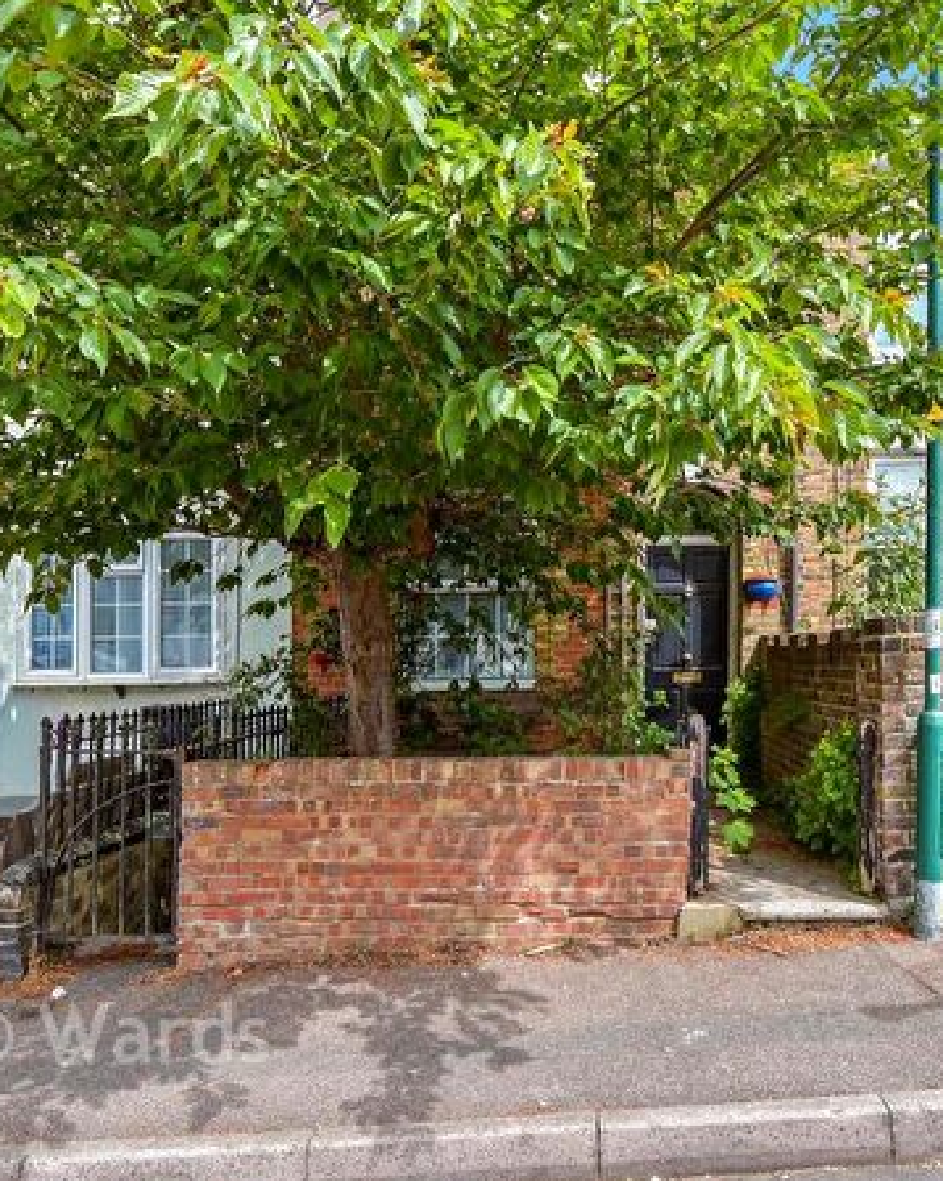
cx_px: 556
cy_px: 613
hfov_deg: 62.6
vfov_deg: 75.0
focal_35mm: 22
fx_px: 768
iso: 160
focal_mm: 10
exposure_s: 1/125
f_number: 8
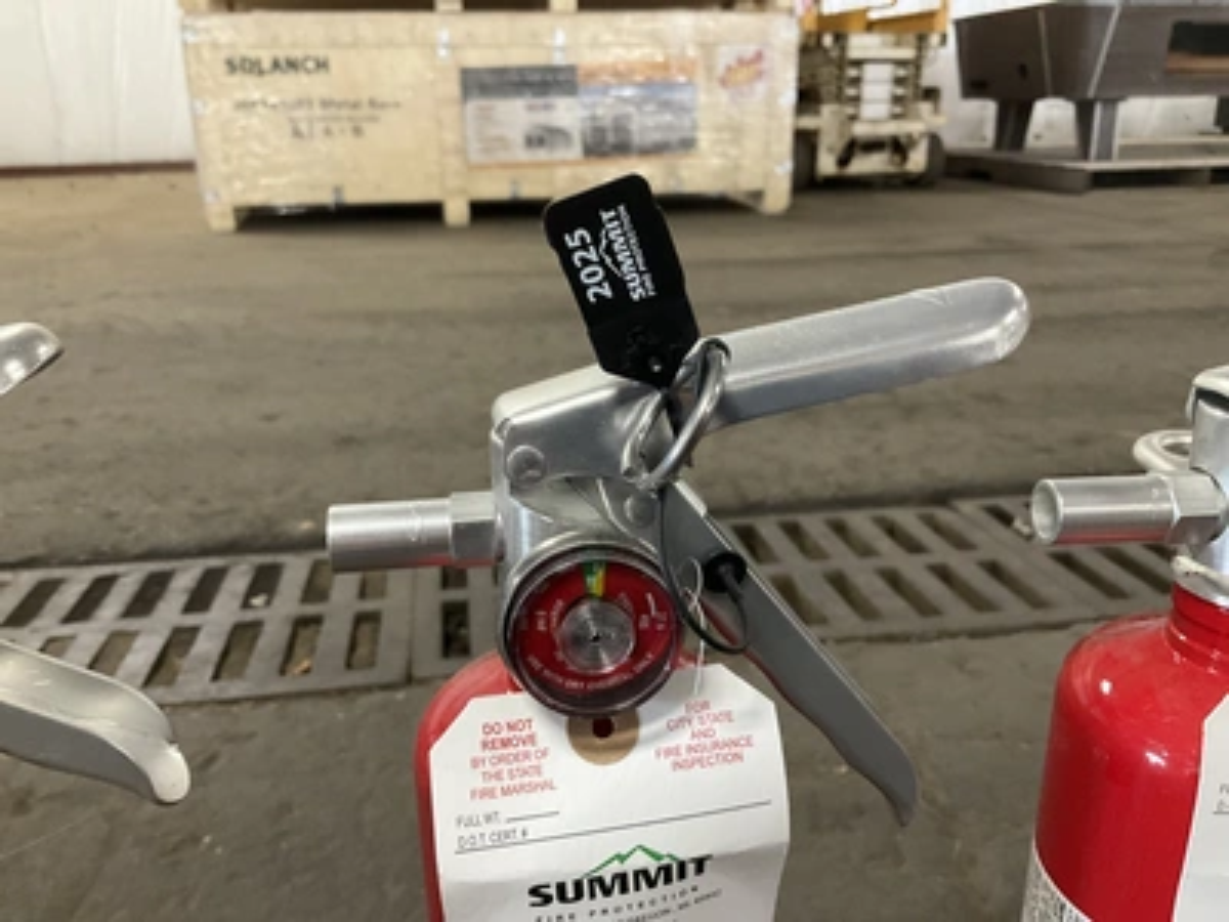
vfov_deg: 48.2
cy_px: 461
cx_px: 614
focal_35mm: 29
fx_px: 1030
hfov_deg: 61.7
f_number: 1.8
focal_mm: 3
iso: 200
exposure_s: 1/60
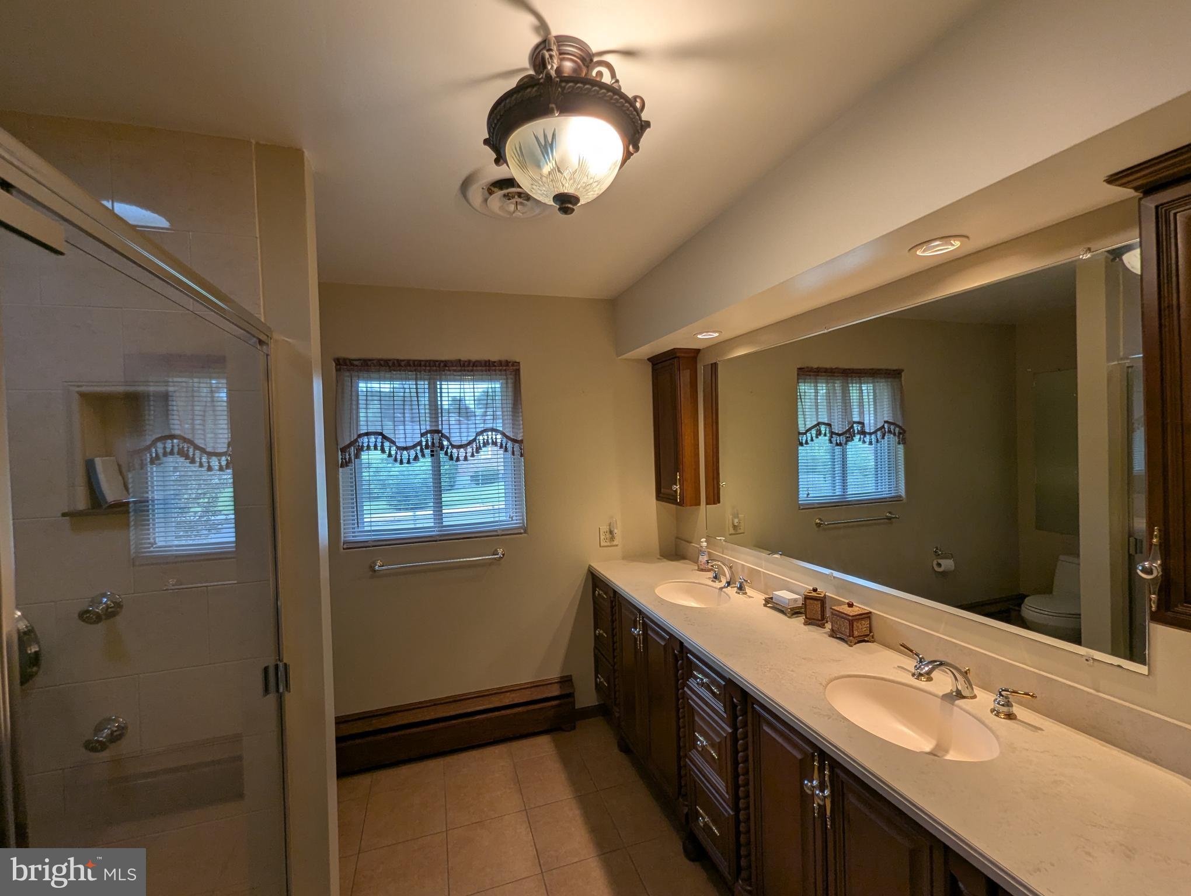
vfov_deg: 90.1
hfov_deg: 106.1
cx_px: 596
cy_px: 448
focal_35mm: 13
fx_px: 448
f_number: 2.2
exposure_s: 1/40
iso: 50
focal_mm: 1.95
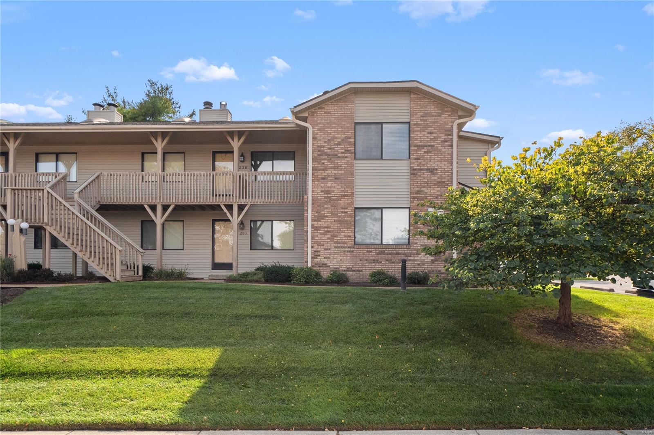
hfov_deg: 84.0
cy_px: 218
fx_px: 363
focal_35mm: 20
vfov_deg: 61.9
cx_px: 327
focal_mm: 10
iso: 400
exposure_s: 1/250
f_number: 9
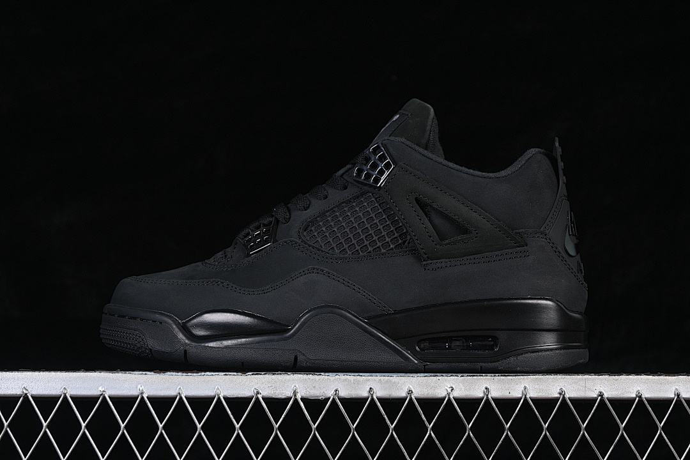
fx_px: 1437
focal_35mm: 75
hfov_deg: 27.0
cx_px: 345
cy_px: 230
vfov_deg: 18.2
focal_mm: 50
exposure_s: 1/60
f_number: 6.3
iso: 160
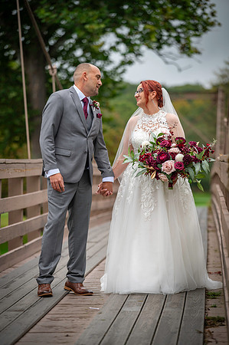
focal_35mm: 135
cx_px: 114
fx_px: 1291
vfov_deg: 15.2
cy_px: 172
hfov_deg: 10.1
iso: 80
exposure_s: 1/125
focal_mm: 135
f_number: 3.2
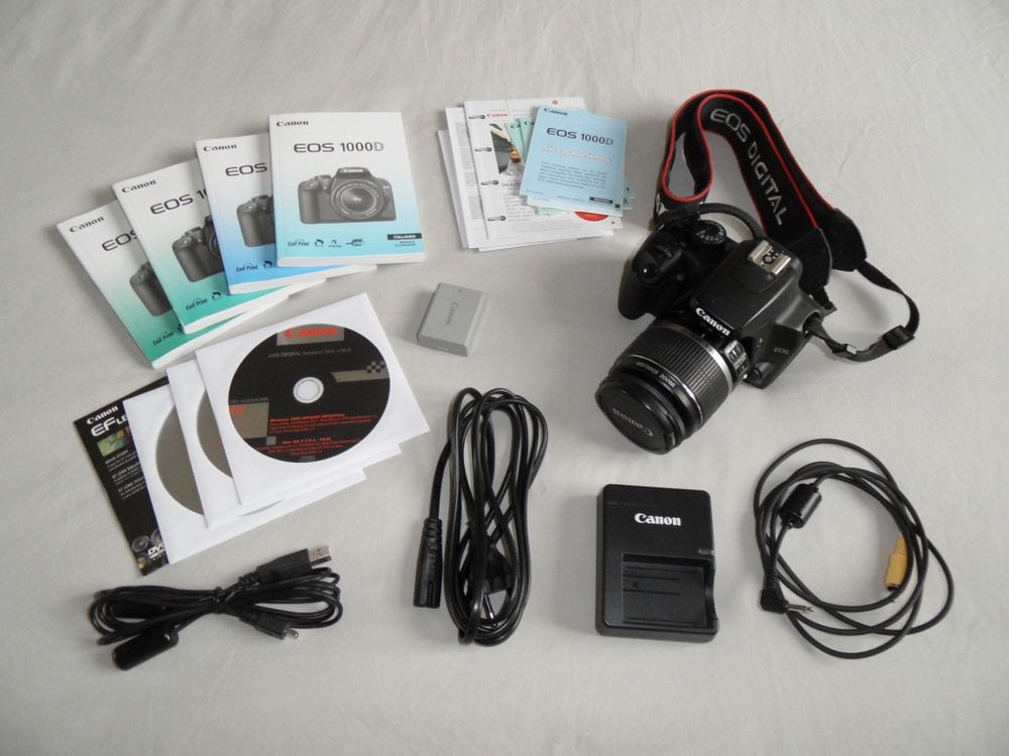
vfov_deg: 56.8
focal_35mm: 24
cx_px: 504
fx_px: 700
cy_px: 378
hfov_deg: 71.6
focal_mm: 3.9
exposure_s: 1/30
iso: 200
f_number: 3.2
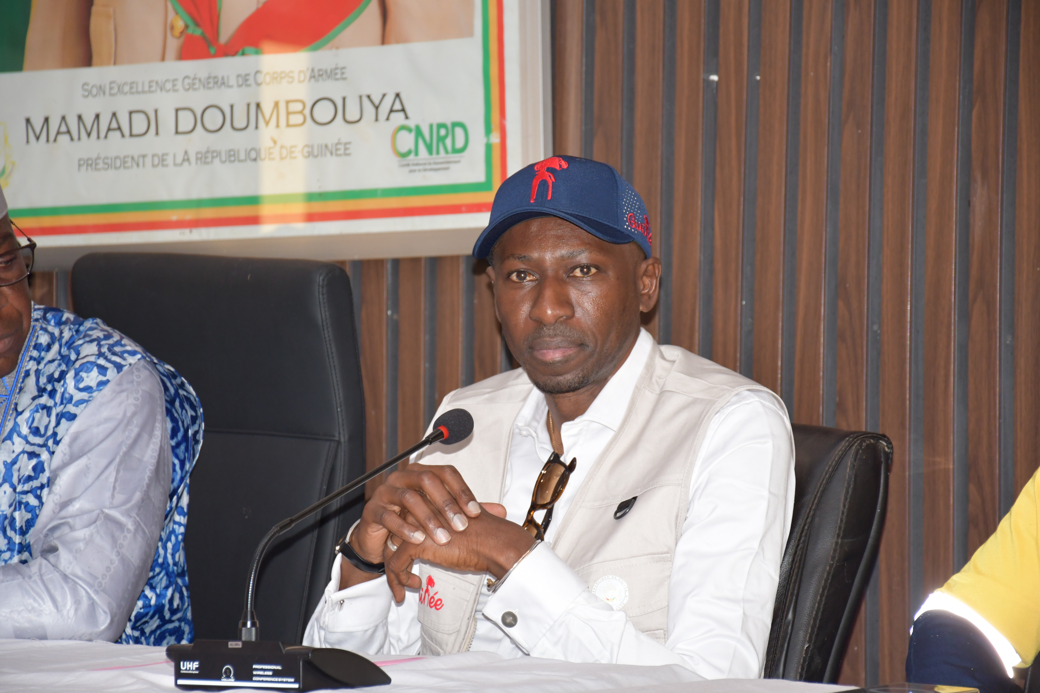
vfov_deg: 9.1
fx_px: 4333
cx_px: 520
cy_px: 346
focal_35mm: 150
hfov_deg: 13.7
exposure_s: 1/60
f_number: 5.6
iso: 1000
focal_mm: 100
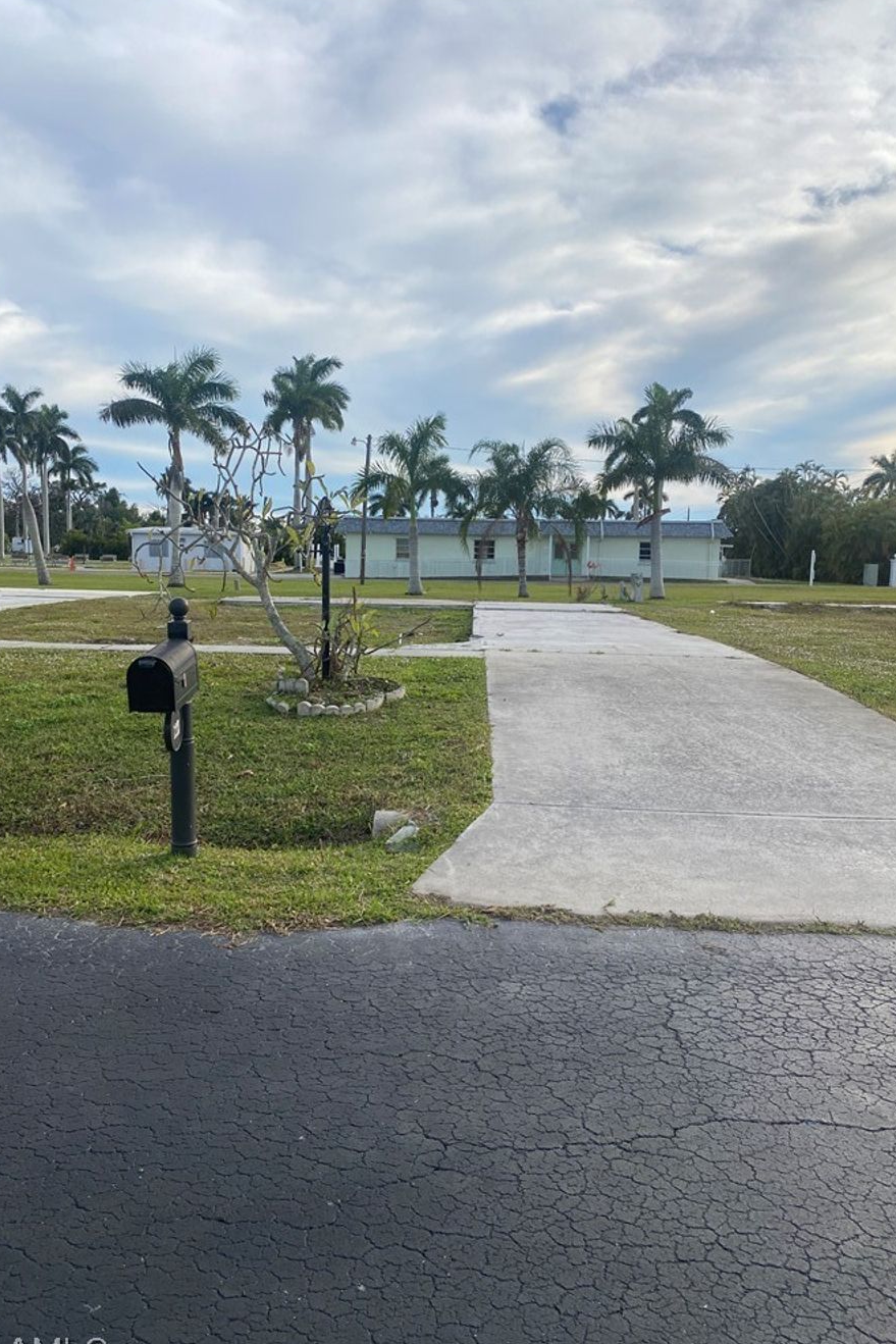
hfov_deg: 46.4
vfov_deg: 65.5
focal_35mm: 28
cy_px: 686
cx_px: 413
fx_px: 1045
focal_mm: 4.25
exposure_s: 1/3125
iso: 32
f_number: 1.8
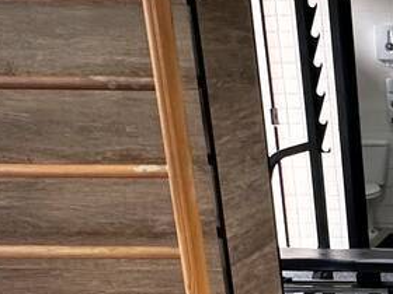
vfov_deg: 19.6
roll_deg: -0.6
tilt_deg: -17.9
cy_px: 321
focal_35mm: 72
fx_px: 817
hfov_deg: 22.1
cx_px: 598
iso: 250
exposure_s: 1/60
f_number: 2.2
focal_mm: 2.22
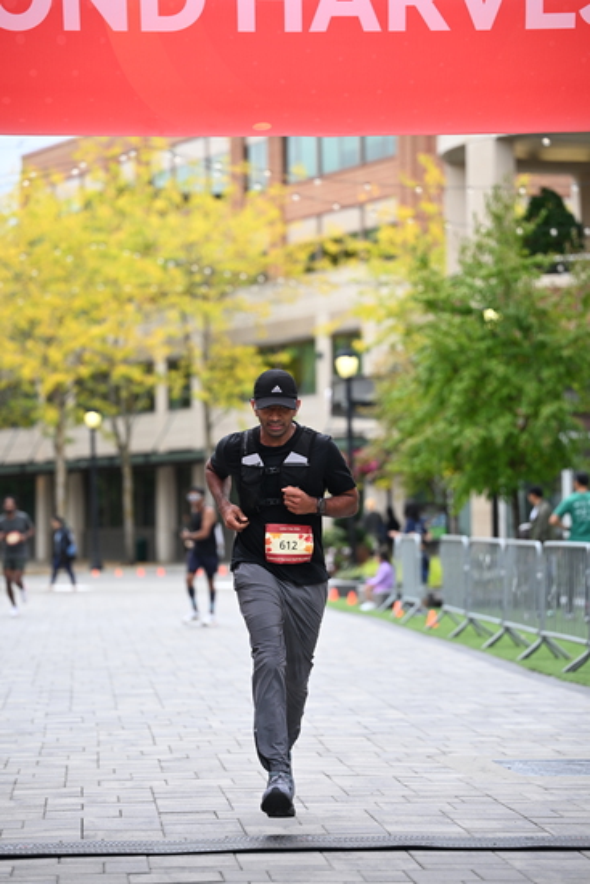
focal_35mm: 110
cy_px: 442
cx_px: 295
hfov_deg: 12.5
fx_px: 2702
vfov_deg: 18.6
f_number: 2.8
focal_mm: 110
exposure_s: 1/2000
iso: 640
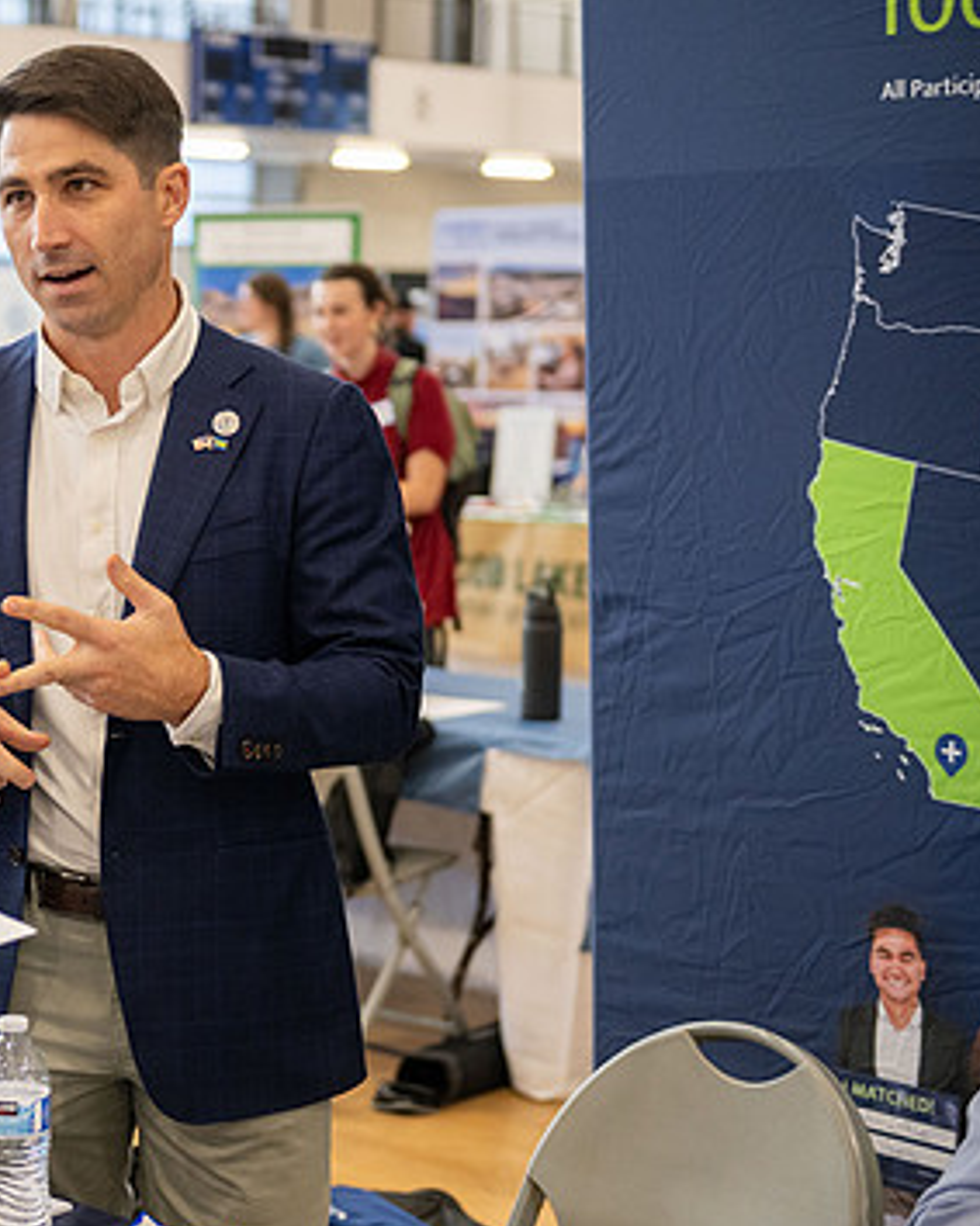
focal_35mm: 80
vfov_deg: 23.9
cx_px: 3
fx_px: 2902
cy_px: 584
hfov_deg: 18.7
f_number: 2.8
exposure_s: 1/250
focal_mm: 52
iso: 1600
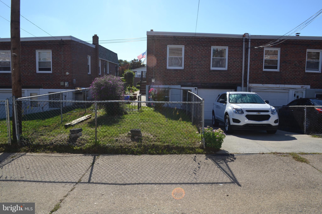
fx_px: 241
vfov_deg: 47.9
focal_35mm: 27
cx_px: 161
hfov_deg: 67.4
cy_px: 107
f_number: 10
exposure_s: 1/200
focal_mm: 18
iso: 100
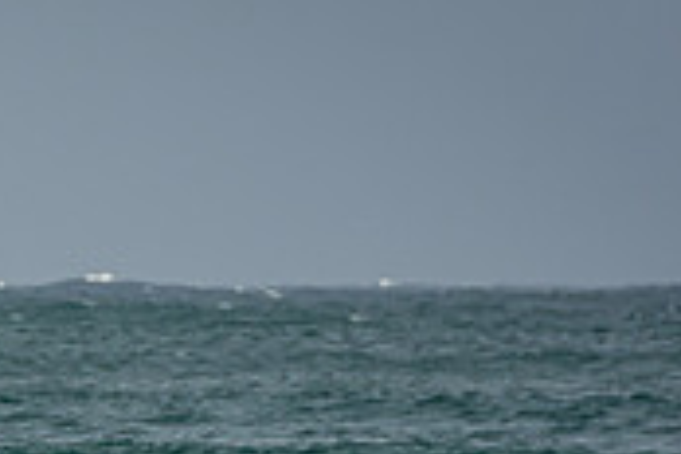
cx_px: -270
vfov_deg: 1.3
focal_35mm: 1032
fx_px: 19520
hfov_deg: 2.0
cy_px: 659
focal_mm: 200
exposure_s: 1/1000
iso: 200
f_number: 5.6
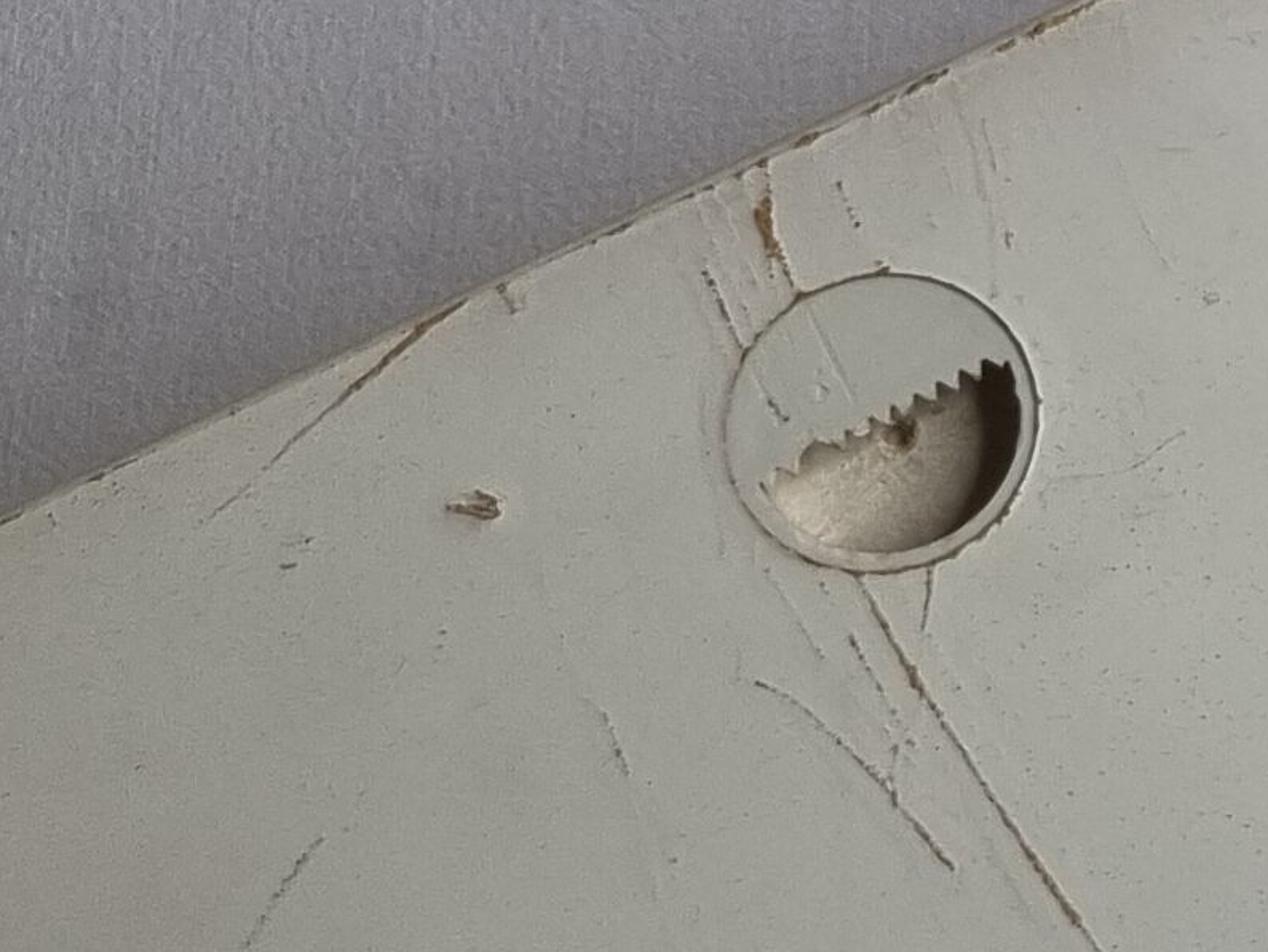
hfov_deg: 13.0
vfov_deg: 11.1
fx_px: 4837
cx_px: 2526
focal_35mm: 132
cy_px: -29
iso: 50
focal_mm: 5.4
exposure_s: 1/178
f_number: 1.8
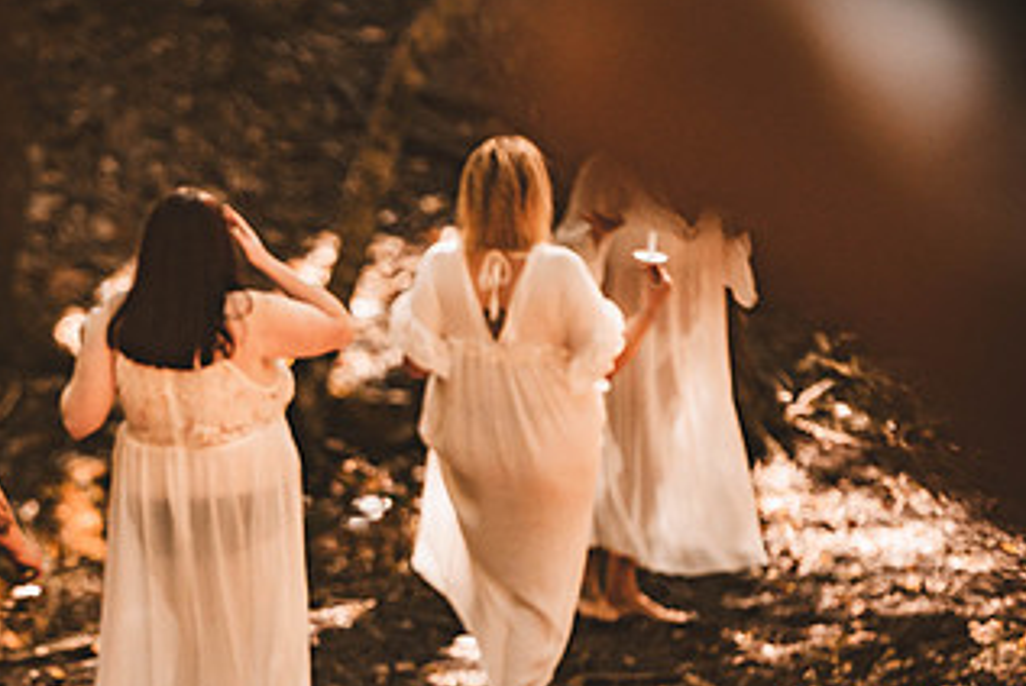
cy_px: 477
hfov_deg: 6.4
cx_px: 159
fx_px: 9128
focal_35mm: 320
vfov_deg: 4.3
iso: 640
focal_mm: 175
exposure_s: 1/800
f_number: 2.8
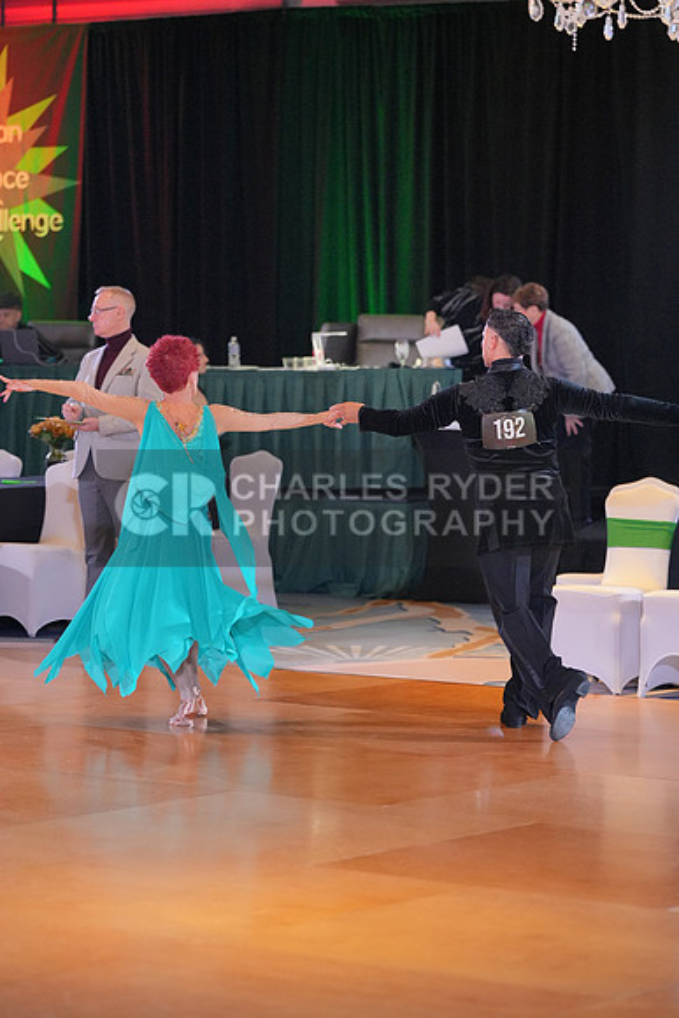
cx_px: 340
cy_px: 509
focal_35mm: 122
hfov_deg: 11.2
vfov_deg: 16.8
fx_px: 3449
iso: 5000
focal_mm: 122
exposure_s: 1/500
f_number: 3.2
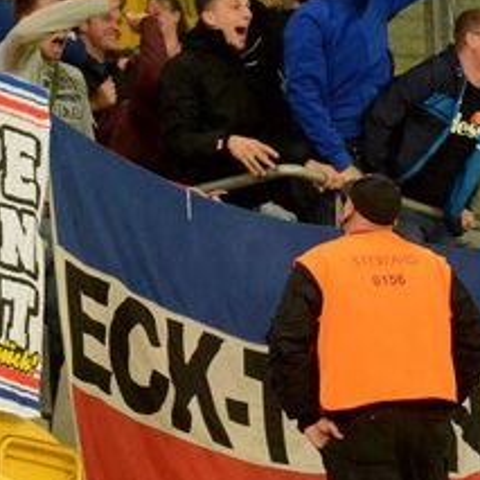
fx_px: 3749
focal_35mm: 239
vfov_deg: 7.3
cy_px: 131
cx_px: 421
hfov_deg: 7.3
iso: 5000
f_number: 2.8
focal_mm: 70
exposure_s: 1/640
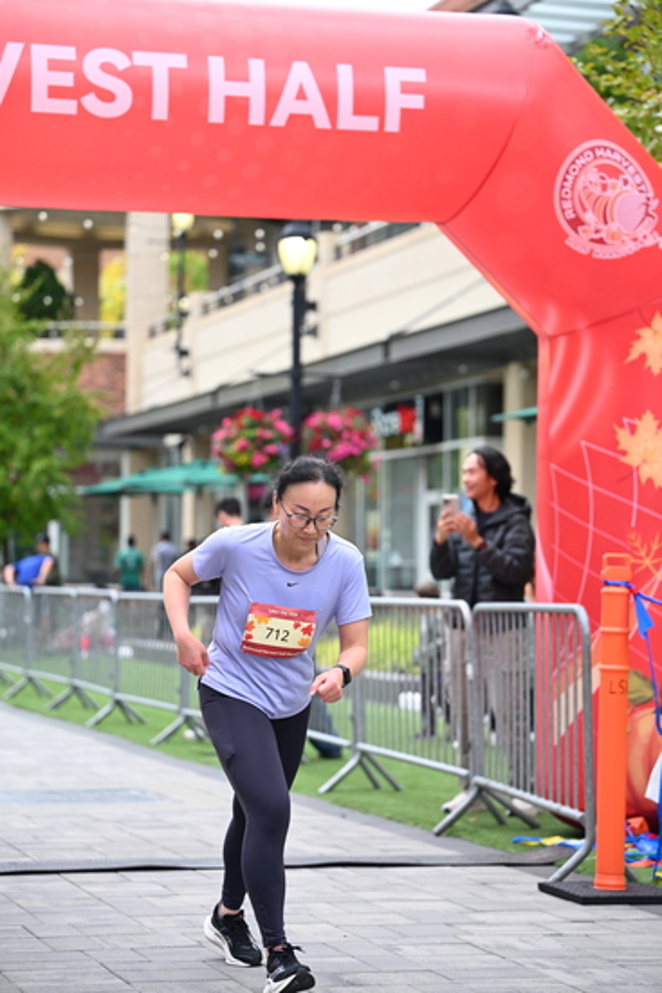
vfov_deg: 22.6
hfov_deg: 15.2
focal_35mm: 90
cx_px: 331
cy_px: 496
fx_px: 2481
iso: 640
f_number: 2.8
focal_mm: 90
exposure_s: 1/1600
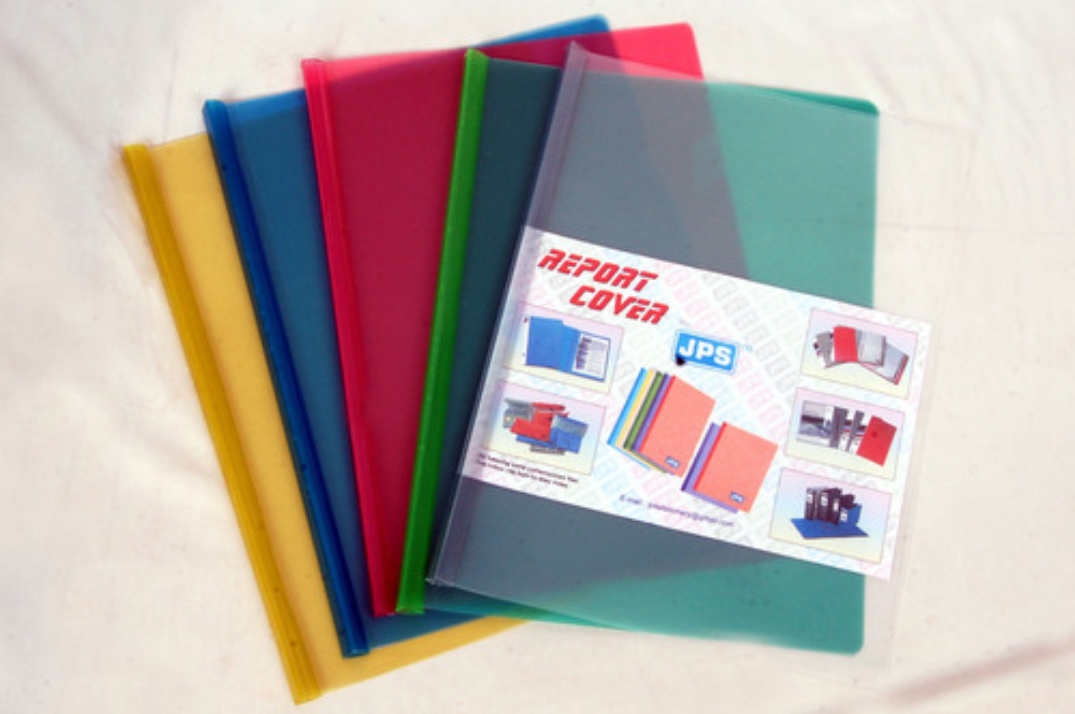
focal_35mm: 45
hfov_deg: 43.7
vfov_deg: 29.8
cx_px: 538
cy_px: 357
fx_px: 1342
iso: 400
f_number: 16
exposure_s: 1/125
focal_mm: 30
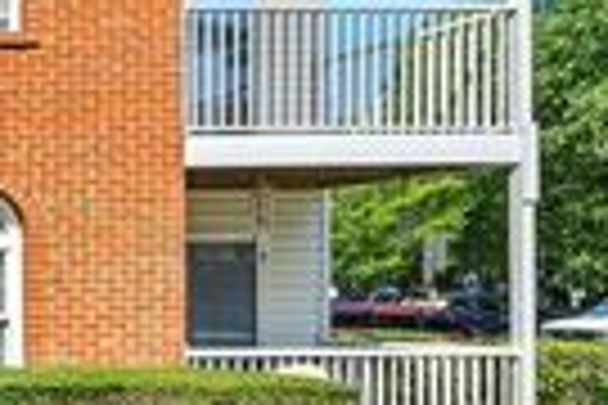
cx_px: -441
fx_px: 842
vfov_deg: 26.8
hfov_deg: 23.6
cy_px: 299
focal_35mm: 50
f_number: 8
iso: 250
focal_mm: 9
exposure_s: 1/200
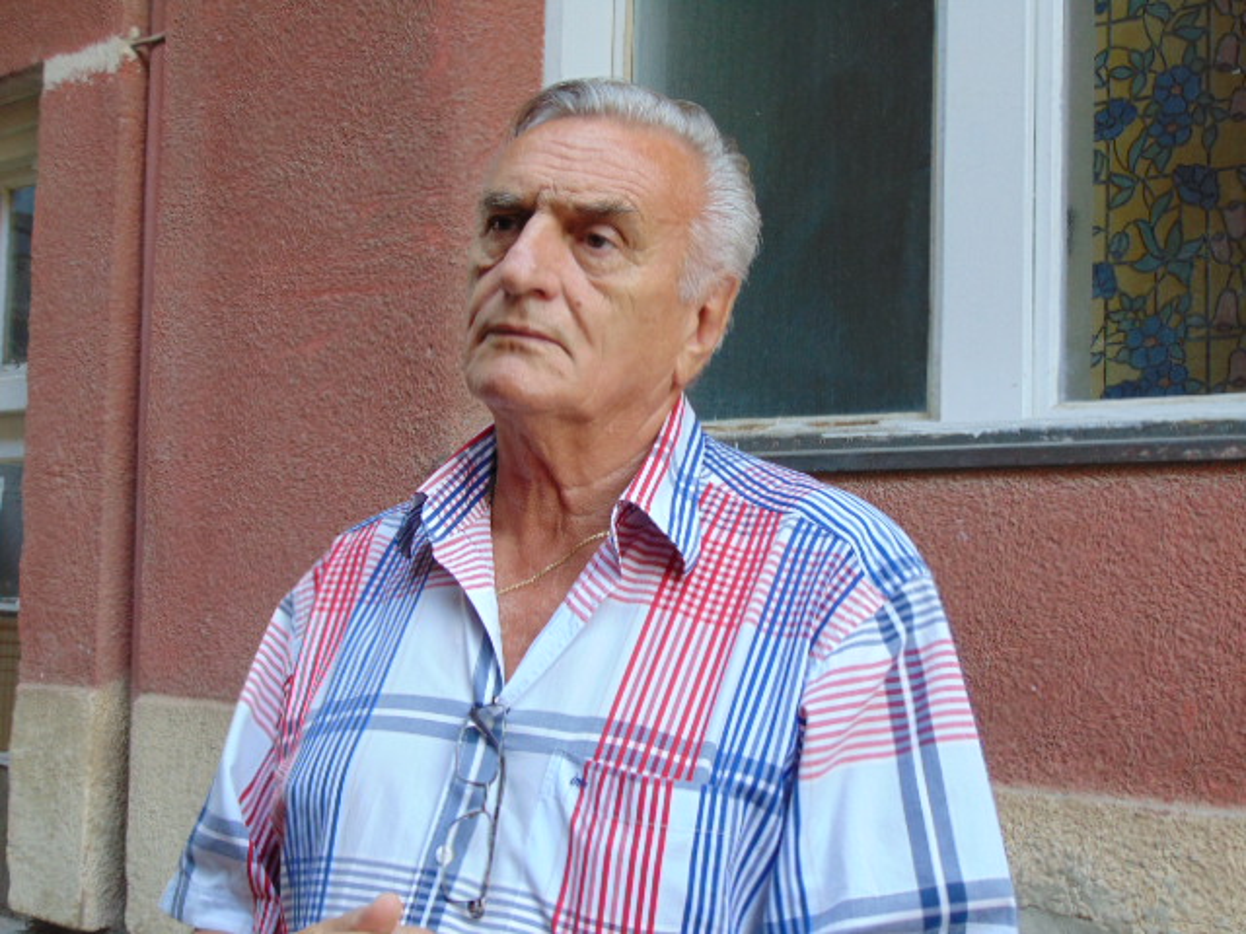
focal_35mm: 50
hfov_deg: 38.2
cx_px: 623
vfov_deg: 29.1
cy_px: 467
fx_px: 1800
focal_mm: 9
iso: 100
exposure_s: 1/30
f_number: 3.5
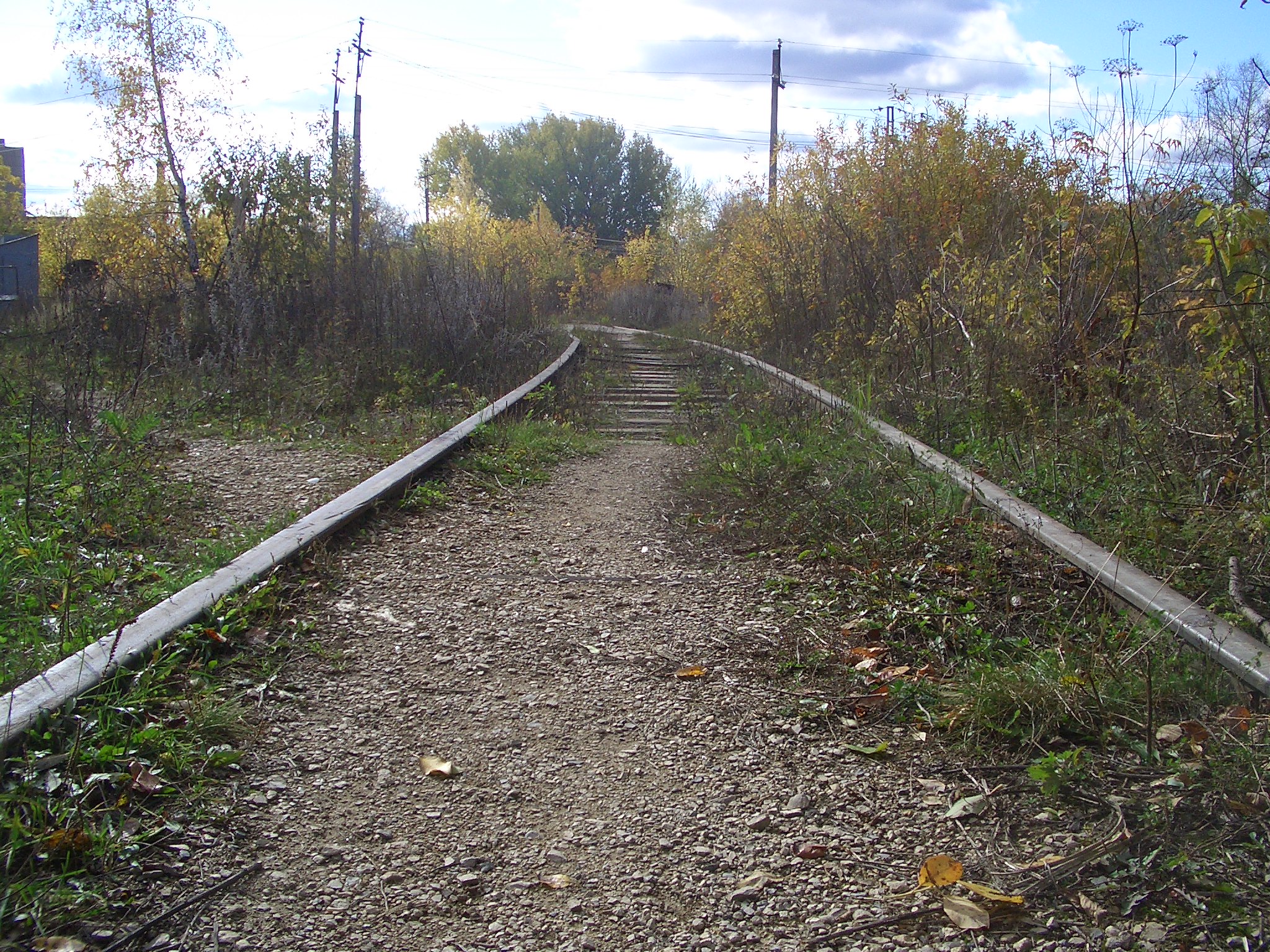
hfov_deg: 52.6
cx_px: 635
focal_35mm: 35
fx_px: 1284
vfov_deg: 40.7
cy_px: 476
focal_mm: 5.8
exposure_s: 1/800
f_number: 4.3
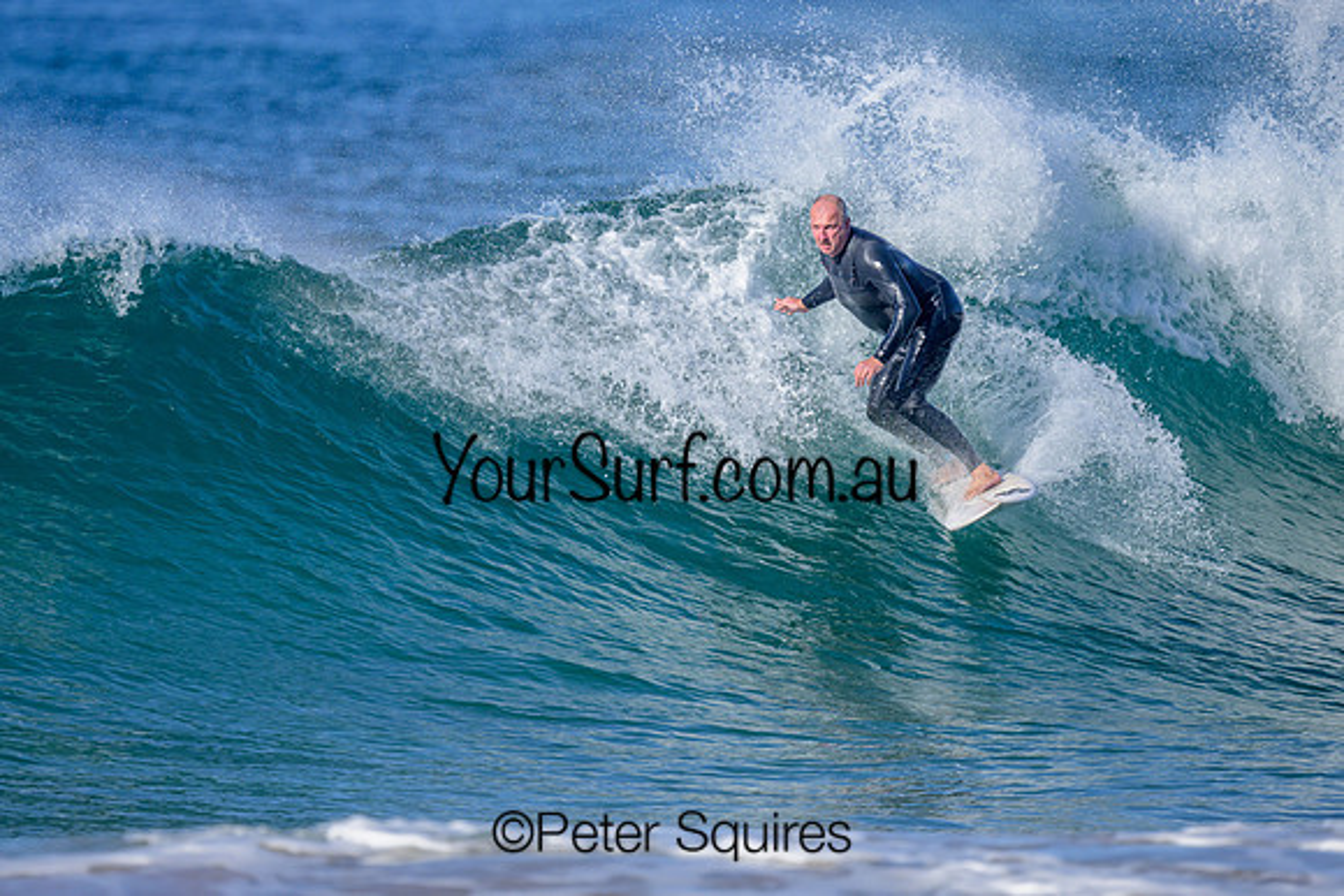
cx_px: 583
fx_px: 33850
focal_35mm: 907
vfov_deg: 1.5
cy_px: 495
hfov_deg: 2.3
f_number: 6.3
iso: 400
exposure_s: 1/2000
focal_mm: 800
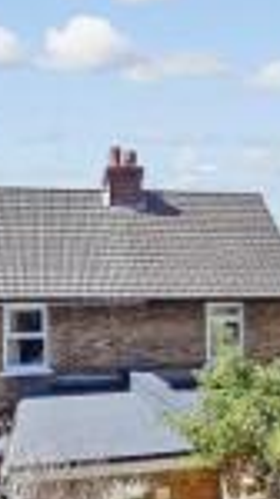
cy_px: 288
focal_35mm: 50
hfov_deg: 23.1
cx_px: 263
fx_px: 662
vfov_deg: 41.3
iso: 160
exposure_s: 1/320
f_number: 8
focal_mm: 10
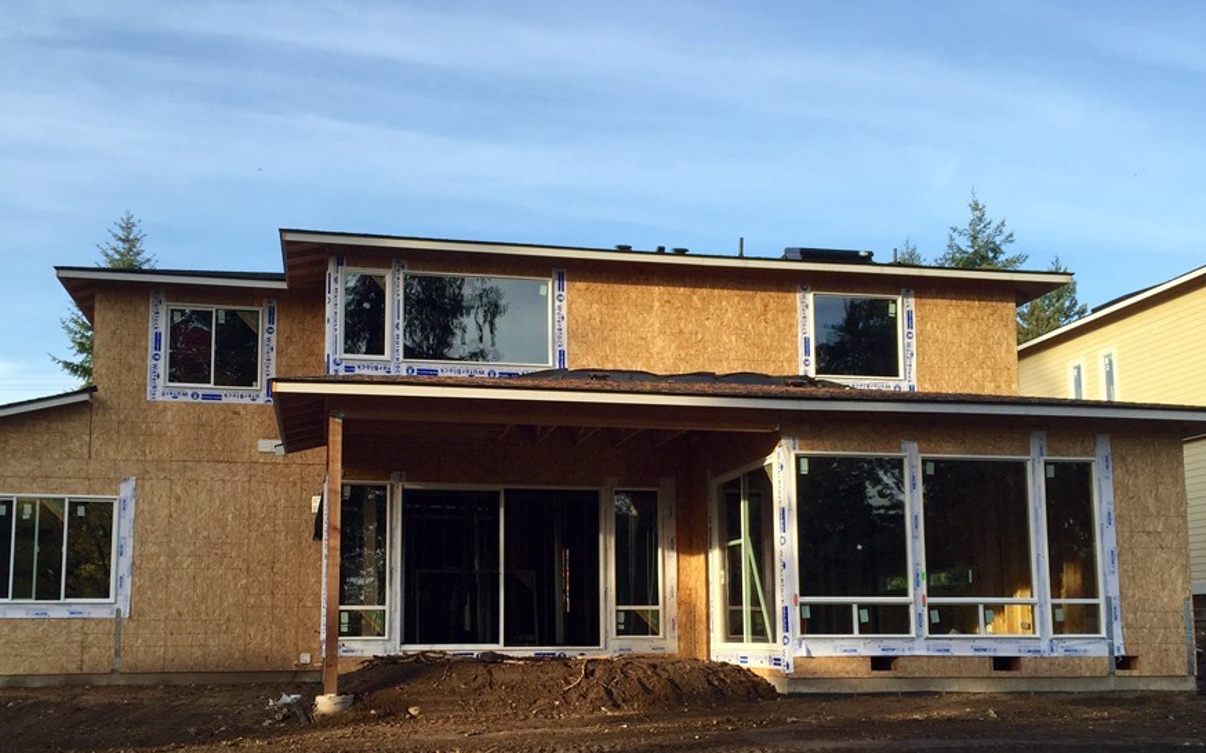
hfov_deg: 53.9
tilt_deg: +6.4
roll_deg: -0.3
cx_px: 548
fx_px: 1183
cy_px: 506
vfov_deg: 35.0
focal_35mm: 36
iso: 32
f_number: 2.2
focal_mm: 4.15
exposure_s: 1/628
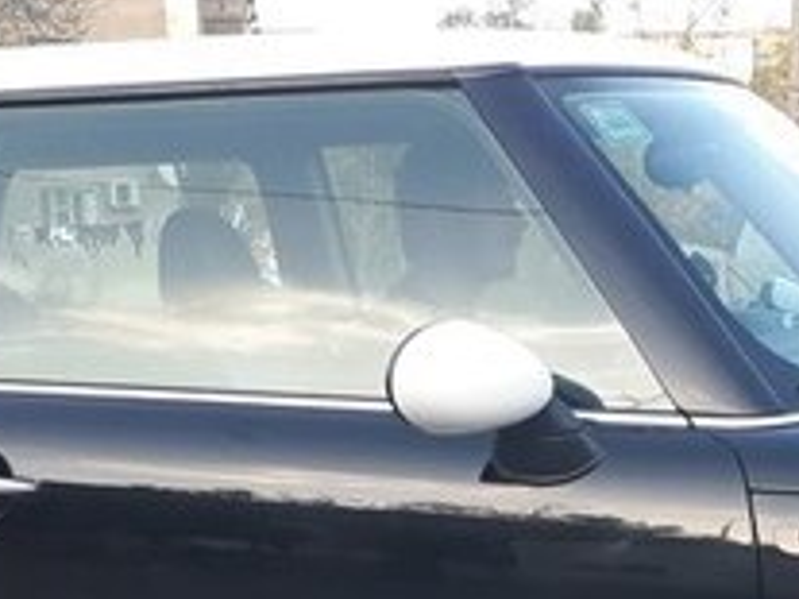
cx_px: 537
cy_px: 759
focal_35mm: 86
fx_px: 1984
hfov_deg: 22.7
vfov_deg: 16.3
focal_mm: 3.6
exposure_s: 1/100
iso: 64
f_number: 1.9
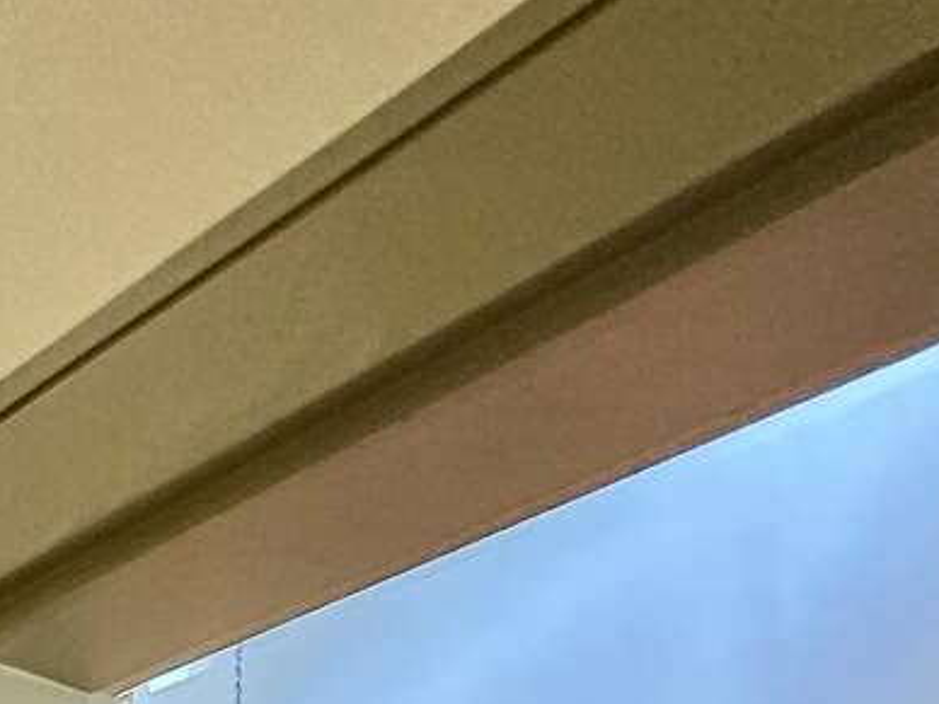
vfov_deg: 20.4
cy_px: 1248
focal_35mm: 52
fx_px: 1411
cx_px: -82
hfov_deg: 32.6
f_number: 2.2
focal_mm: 2.22
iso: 400
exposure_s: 1/60
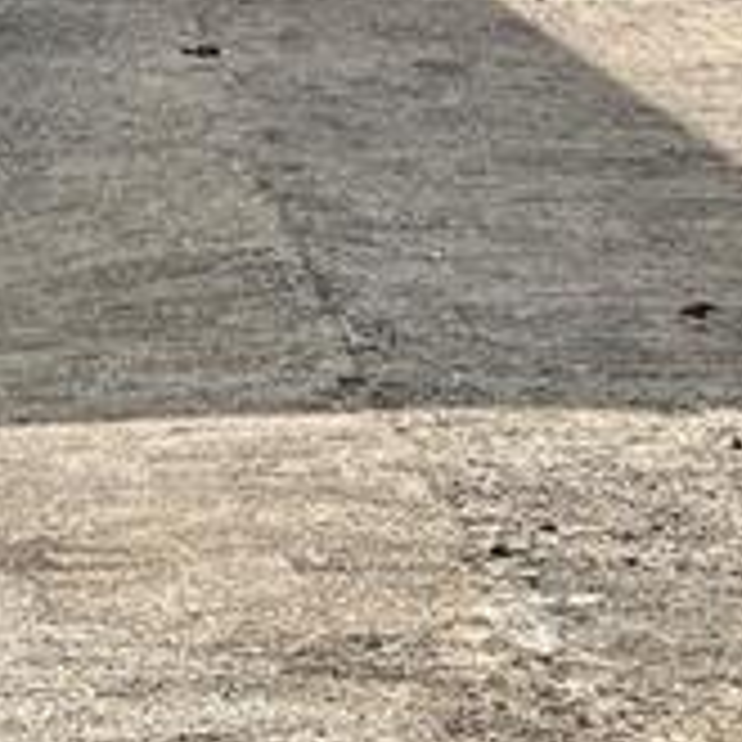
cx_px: -1309
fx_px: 3468
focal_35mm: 143
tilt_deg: +5.3
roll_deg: -0.5
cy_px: -220
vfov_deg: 11.9
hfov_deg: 9.9
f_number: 1.5
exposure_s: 1/4115
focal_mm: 5.7
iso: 50
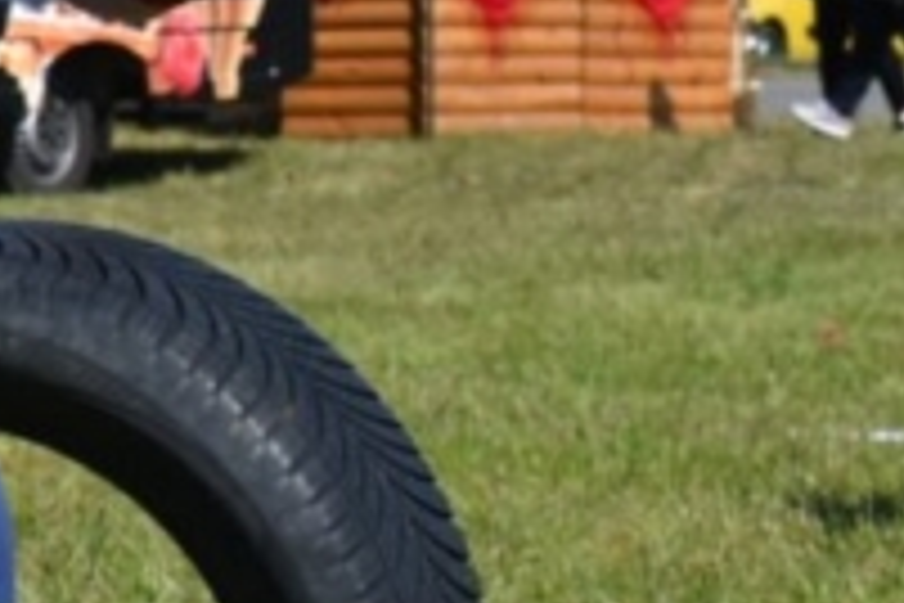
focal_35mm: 263
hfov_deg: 7.8
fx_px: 6593
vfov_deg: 5.2
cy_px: 288
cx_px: -234
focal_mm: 55
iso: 400
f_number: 8
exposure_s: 1/2000
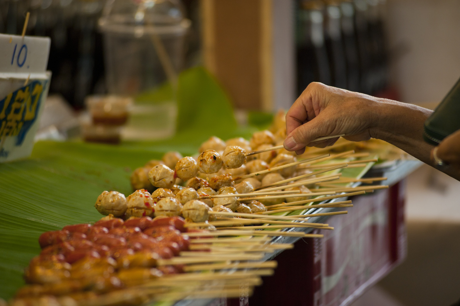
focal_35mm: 200
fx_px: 2554
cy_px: 153
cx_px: 230
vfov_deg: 6.9
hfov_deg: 10.3
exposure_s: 1/1000
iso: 200
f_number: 4.5
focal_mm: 200
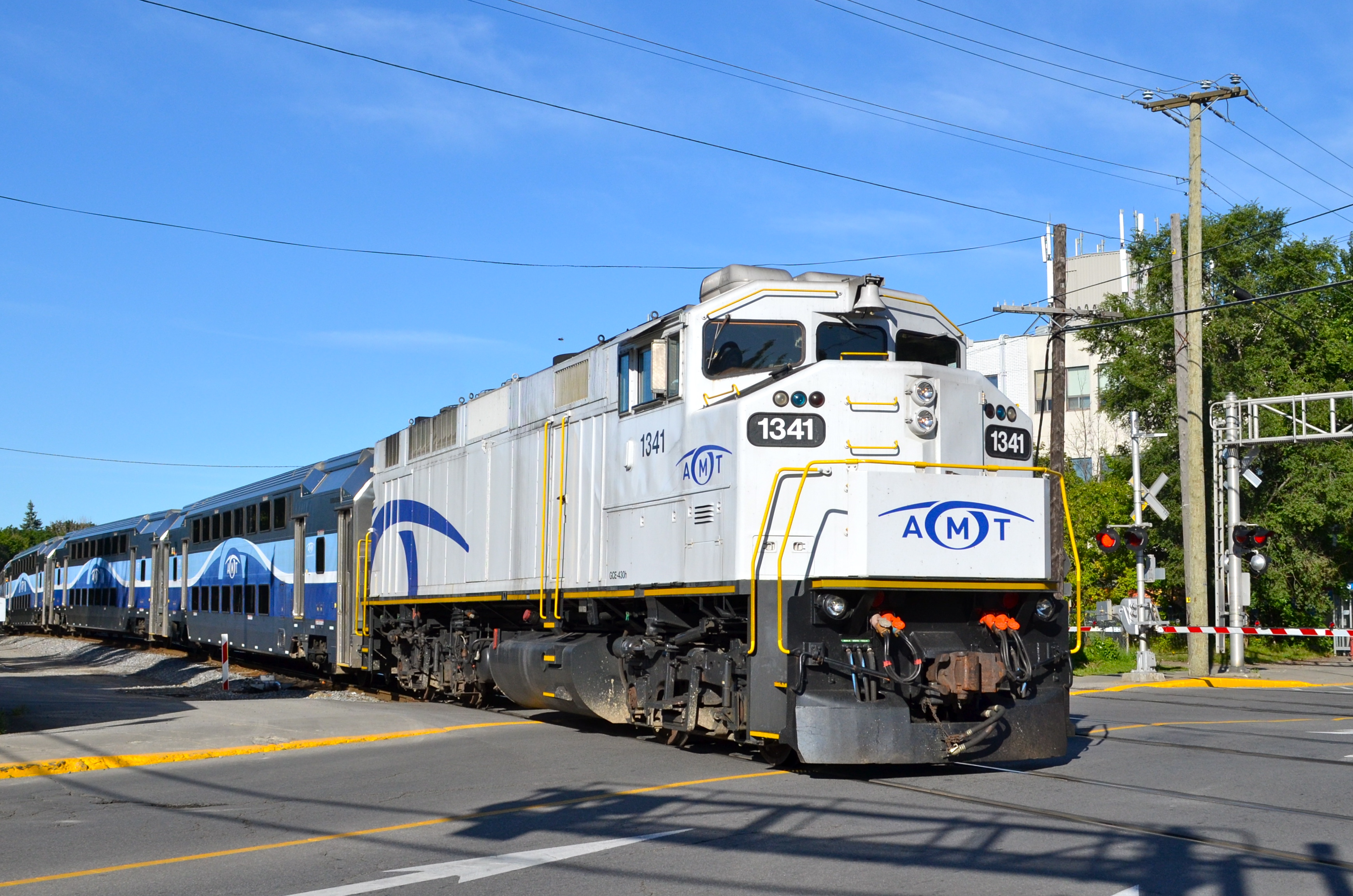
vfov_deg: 39.8
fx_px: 1238
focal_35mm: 33
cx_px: 676
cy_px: 448
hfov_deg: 57.3
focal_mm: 22
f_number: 8
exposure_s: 1/2000
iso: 400
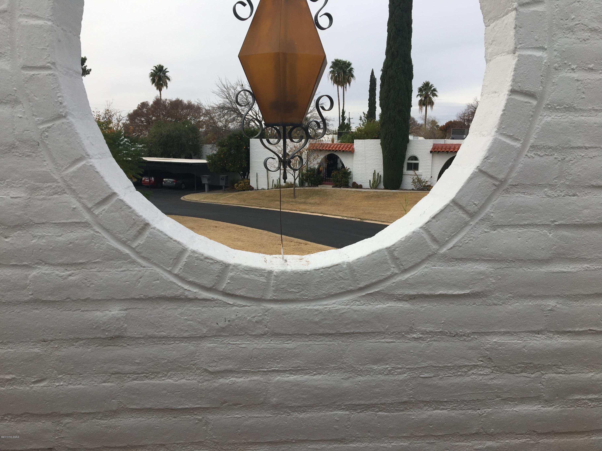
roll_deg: -0.2
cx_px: 301
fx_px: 504
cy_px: 226
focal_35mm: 29
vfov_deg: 48.2
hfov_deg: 61.7
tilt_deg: -9.6
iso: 25
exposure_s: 1/962
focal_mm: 4.15
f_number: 2.2
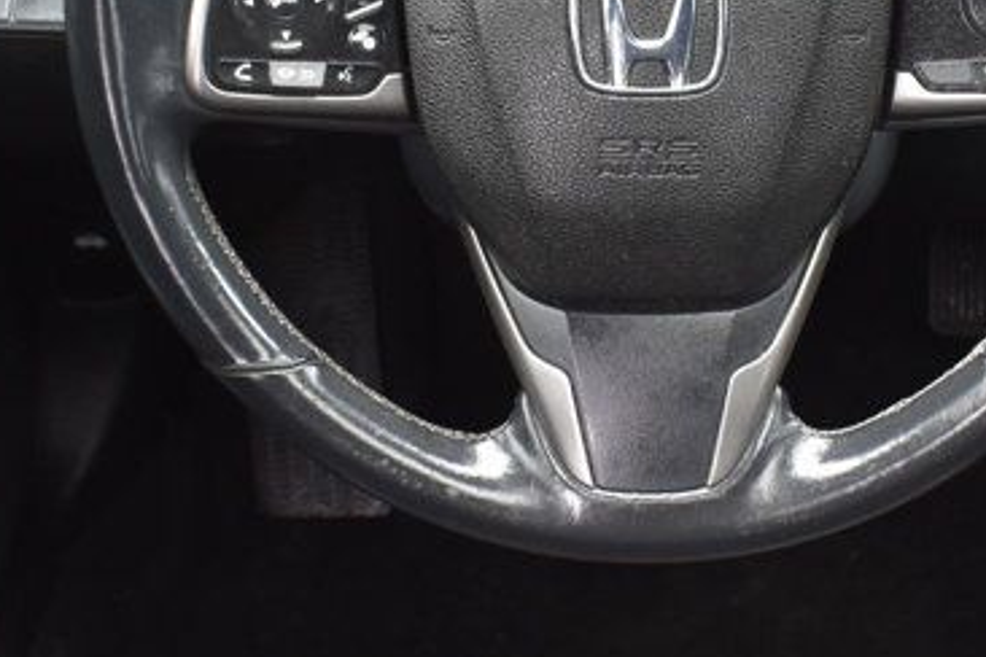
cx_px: 695
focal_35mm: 84
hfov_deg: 24.0
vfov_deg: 16.2
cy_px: 194
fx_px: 2300
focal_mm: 20
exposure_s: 1/15
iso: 400
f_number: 6.3
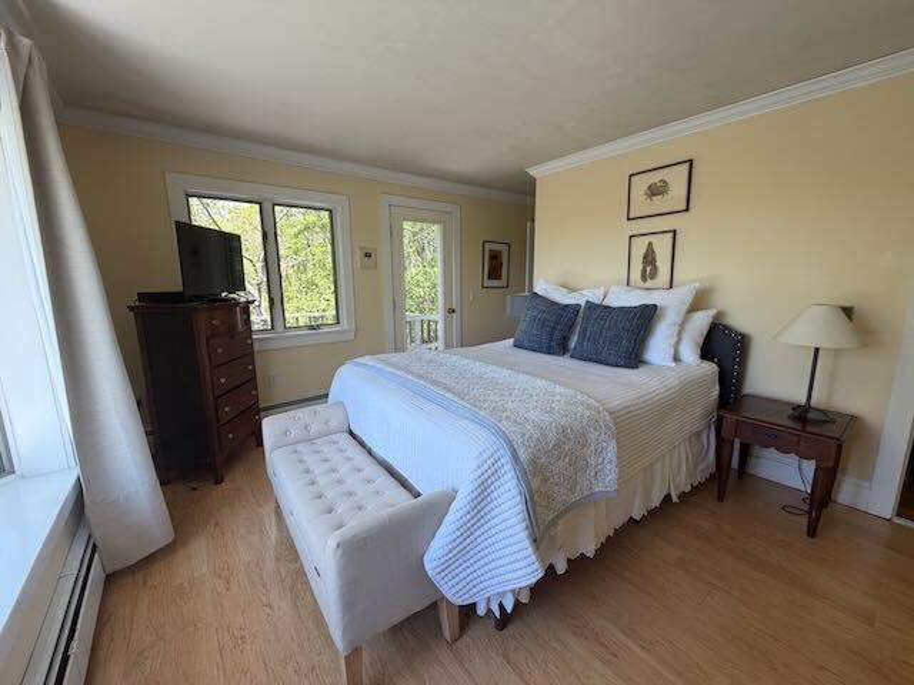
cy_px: 342
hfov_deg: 102.1
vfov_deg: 85.7
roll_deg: +0.7
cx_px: 457
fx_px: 370
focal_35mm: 14
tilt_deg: -10.4
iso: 160
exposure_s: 1/121
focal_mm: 2.22
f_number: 2.2
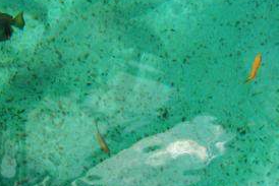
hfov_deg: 17.0
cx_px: 43
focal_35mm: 119
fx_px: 923
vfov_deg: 11.5
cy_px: 25
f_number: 4.5
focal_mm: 34
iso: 100
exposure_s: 1/80
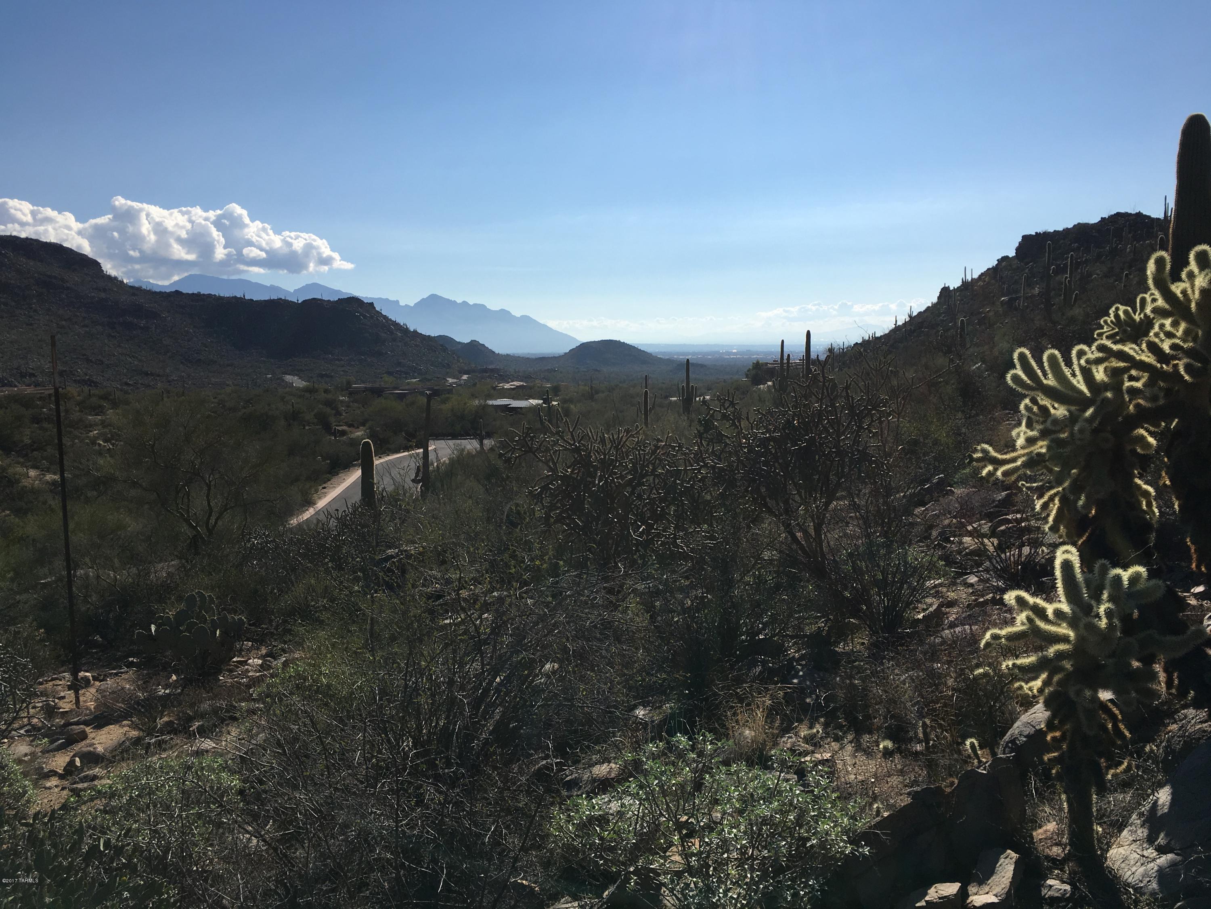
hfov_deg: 61.7
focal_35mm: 29
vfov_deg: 48.2
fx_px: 1015
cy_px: 454
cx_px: 606
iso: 25
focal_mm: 4.15
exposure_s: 1/3846
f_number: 2.2
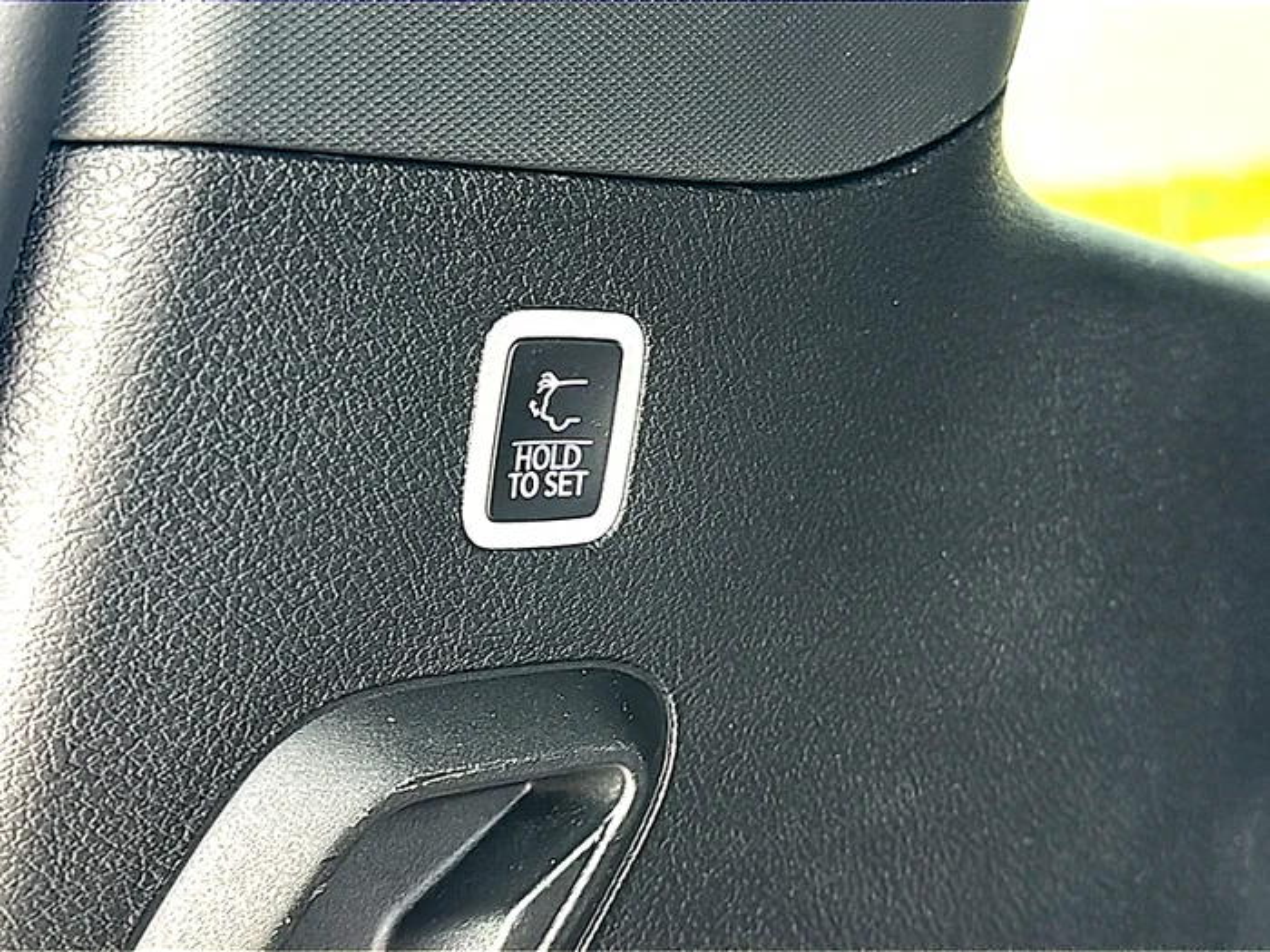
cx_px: 635
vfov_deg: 29.1
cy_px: 476
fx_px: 1834
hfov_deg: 38.2
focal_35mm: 50
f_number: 1.78
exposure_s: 1/59
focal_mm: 6.86
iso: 64
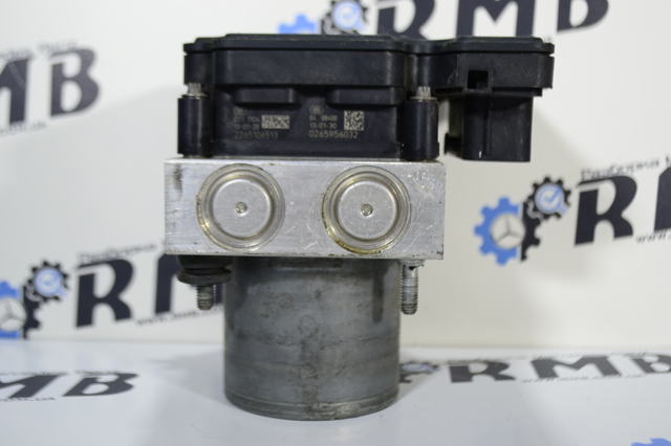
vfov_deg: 28.0
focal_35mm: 48
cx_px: 336
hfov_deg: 41.1
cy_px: 223
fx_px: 894
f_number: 4.8
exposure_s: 1/125
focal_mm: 32
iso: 400
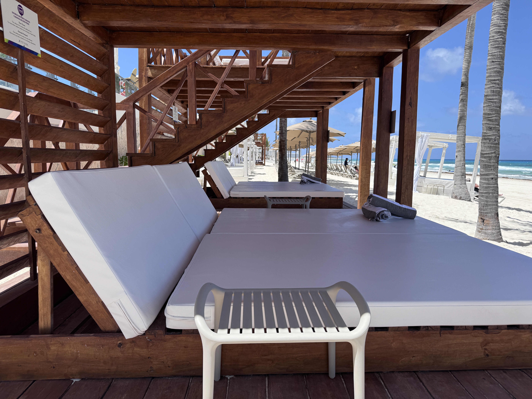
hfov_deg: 71.6
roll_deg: -0.2
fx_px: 369
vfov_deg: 56.8
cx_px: 266
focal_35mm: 24
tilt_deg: -6.0
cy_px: 200
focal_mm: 6.76
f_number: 1.78
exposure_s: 1/4049
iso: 80
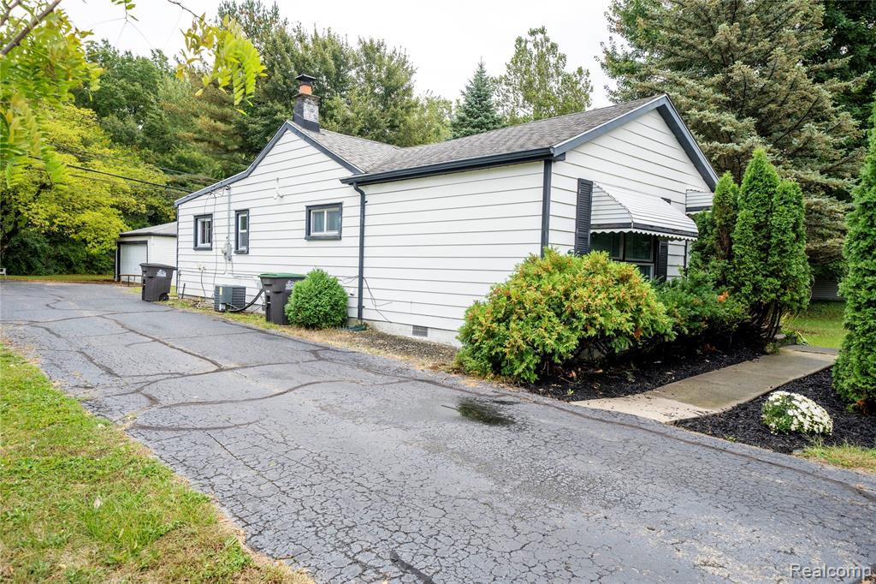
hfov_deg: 73.8
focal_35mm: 24
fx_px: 584
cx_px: 438
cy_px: 292
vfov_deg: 53.1
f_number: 5.6
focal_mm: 24
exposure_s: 1/400
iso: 100
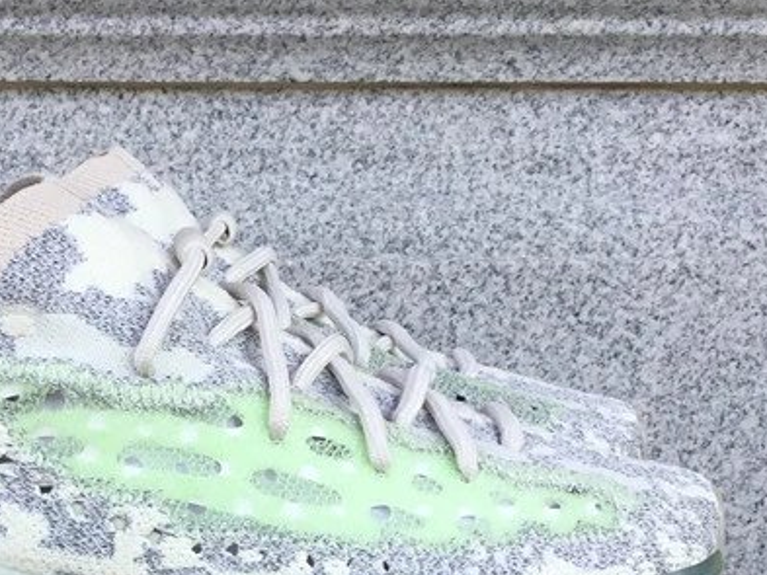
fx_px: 1574
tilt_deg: -18.5
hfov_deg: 26.9
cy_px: 642
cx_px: 172
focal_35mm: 71
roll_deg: +0.1
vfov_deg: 19.8
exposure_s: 1/386
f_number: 2.4
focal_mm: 3.3
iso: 25
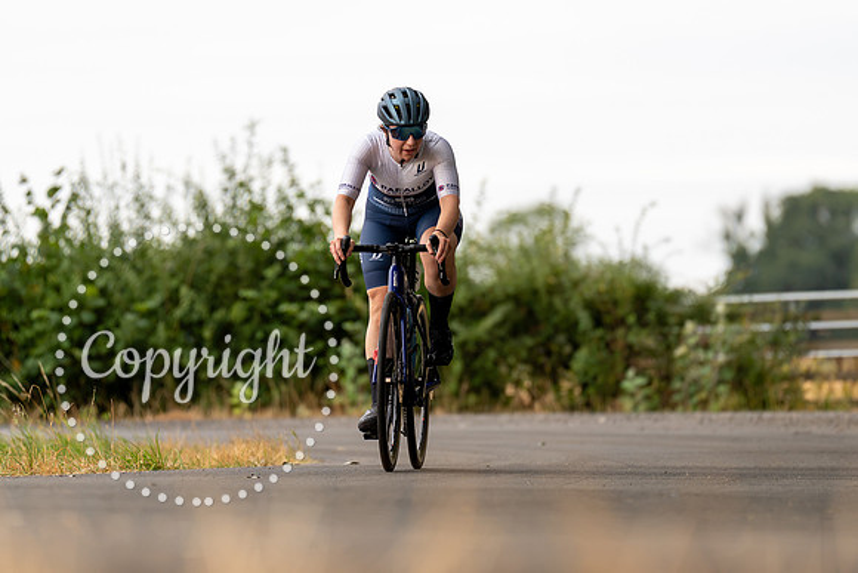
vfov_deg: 4.2
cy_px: 267
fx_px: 7714
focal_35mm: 324
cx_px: 449
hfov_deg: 6.4
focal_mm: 200
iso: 400
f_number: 2.8
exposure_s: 1/1000
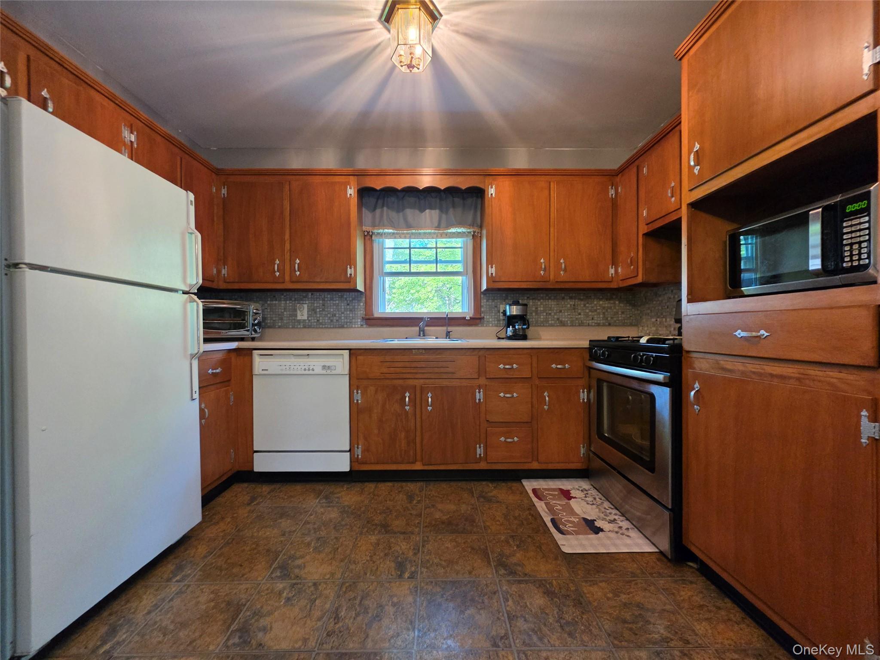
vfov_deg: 89.9
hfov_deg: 106.2
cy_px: 330
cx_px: 440
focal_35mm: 13
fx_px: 330
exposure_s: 1/60
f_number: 1.9
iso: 320
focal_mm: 2.2
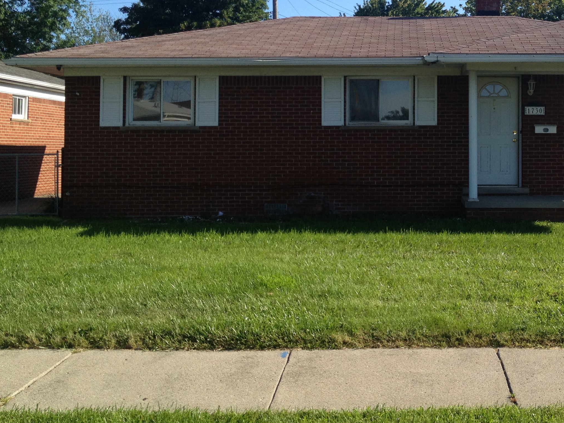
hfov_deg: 33.8
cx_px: 409
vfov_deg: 25.9
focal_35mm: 56
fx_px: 912
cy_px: 119
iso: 50
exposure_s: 1/1022
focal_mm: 4.28
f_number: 2.4
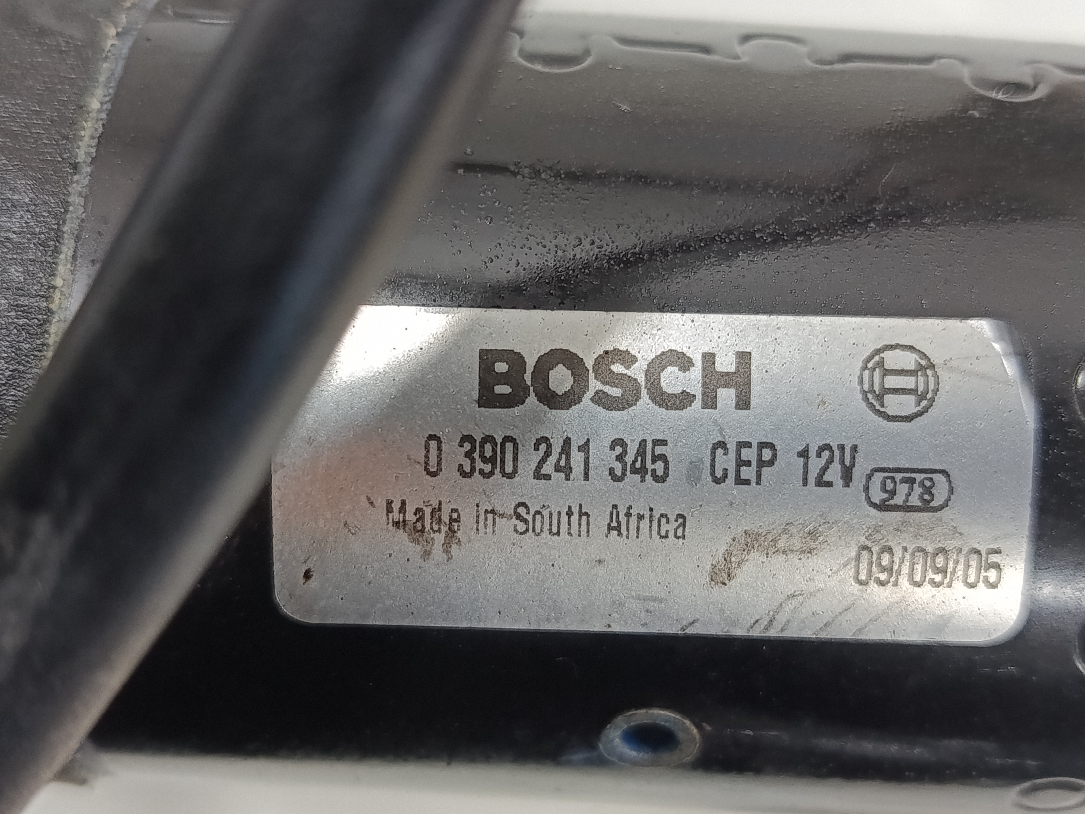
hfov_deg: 40.4
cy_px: 407
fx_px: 1473
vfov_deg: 30.9
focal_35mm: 47
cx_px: 542
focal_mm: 5.24
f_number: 1.7
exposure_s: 1/50
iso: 1034
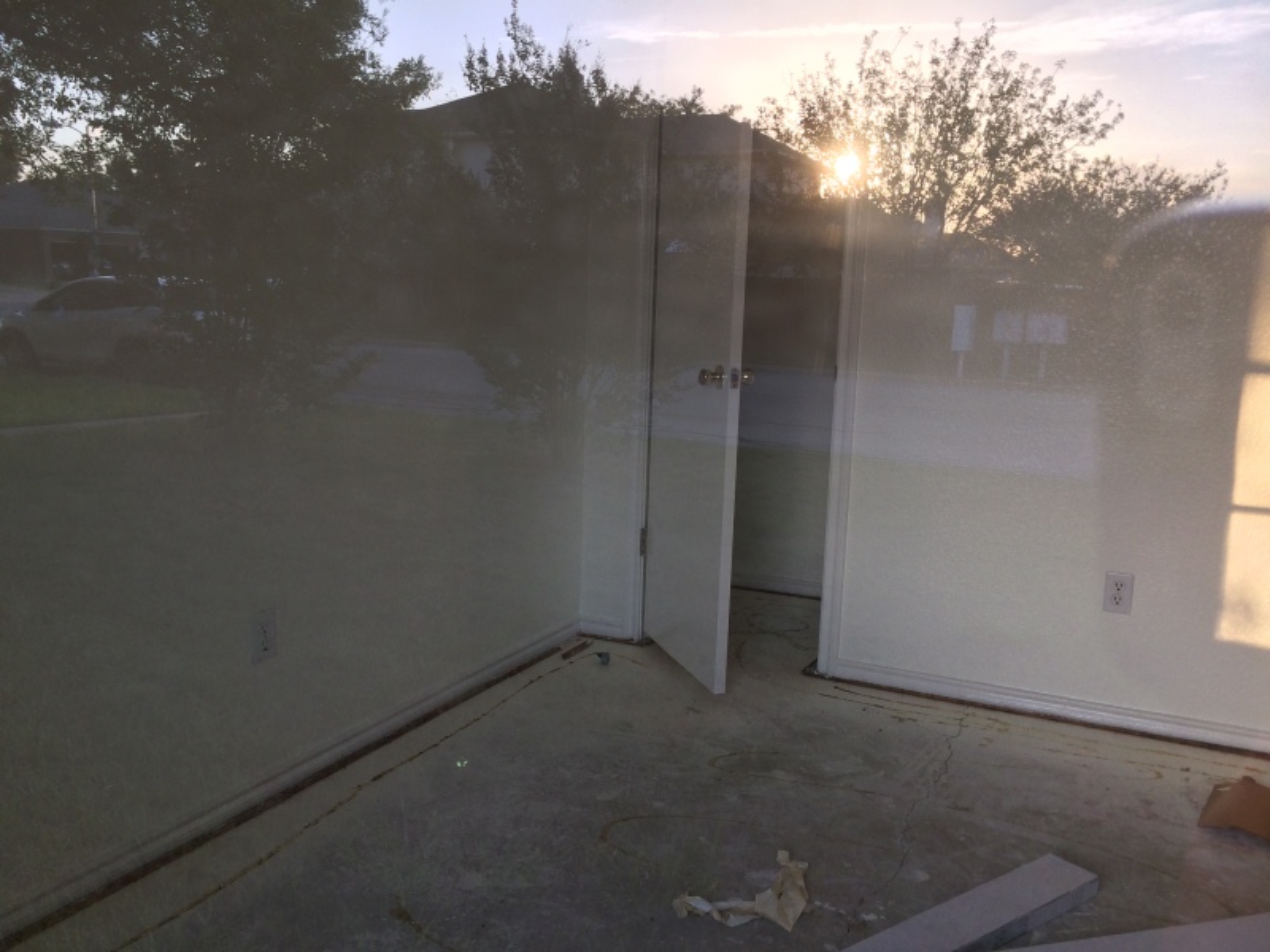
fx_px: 1064
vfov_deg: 48.2
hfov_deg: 61.7
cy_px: 476
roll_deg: -2.0
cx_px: 635
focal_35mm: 29
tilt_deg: -10.2
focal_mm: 4.15
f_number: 2.2
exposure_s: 1/120
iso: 64
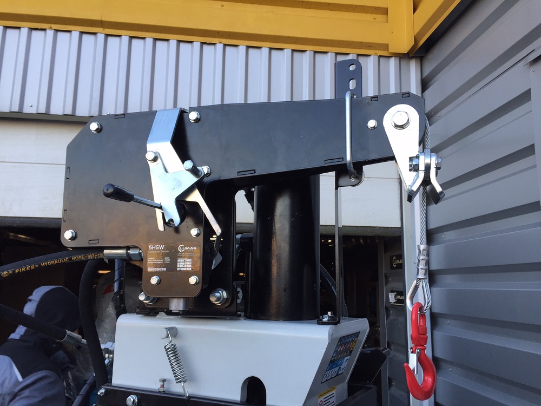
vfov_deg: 48.2
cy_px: 203
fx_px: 453
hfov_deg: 61.7
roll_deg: -1.3
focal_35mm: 29
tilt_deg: +9.5
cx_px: 270
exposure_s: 1/100
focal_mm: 4.15
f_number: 2.2
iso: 32
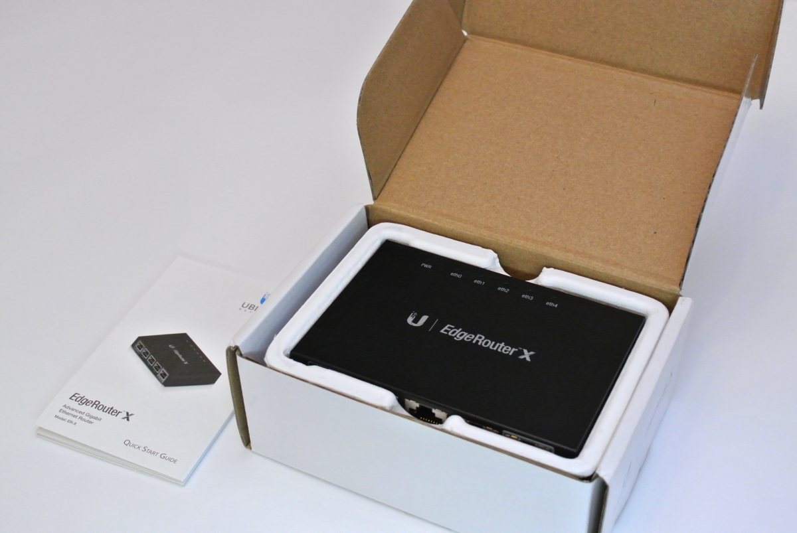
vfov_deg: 27.6
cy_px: 266
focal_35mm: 49
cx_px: 398
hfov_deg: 40.3
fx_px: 1086
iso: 800
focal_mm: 18.5
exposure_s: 1/60
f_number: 4.5
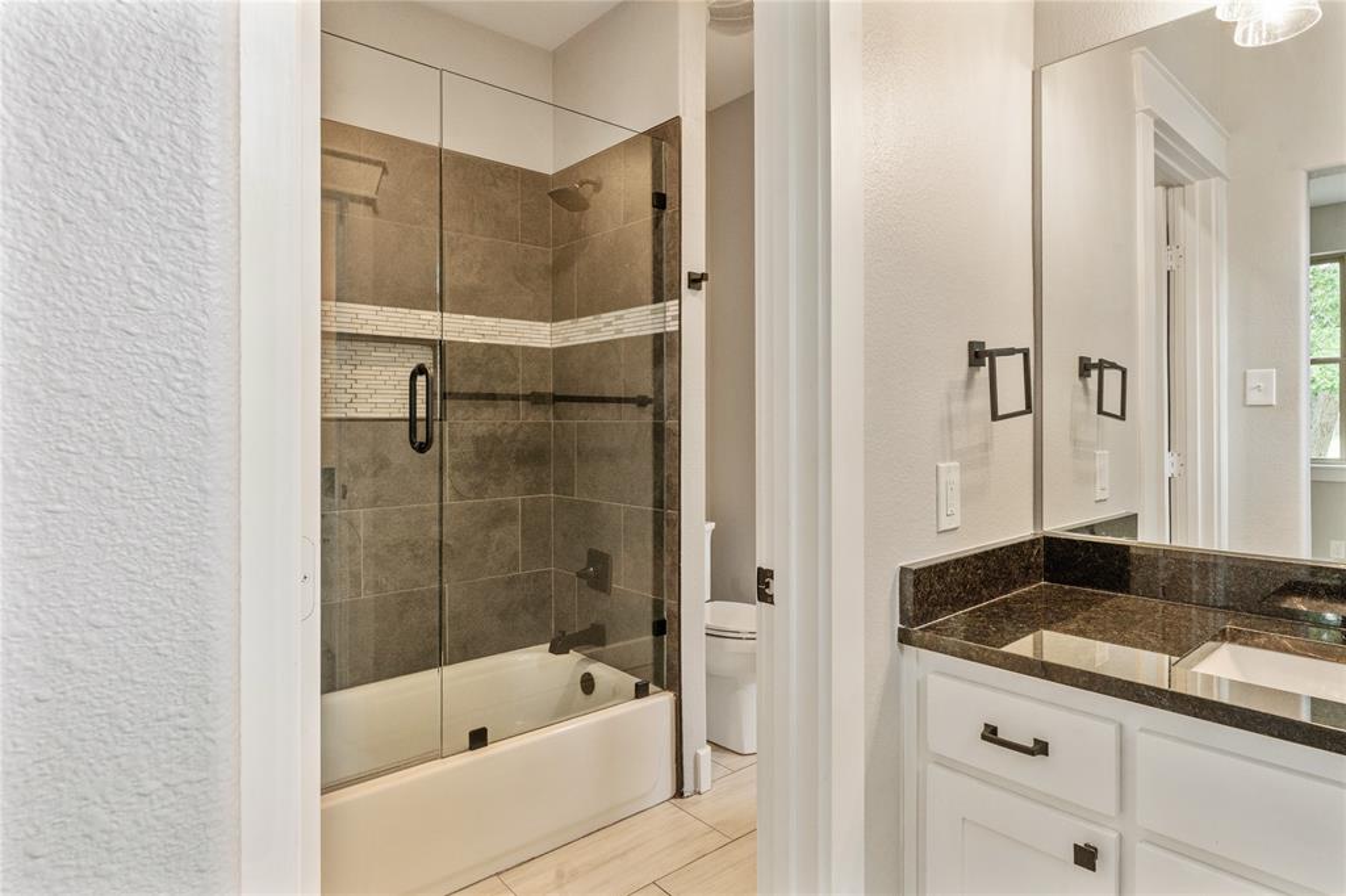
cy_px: 448
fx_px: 729
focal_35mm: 20
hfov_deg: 85.4
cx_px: 673
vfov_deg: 63.2
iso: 400
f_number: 11
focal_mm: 19.5
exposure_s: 1/20
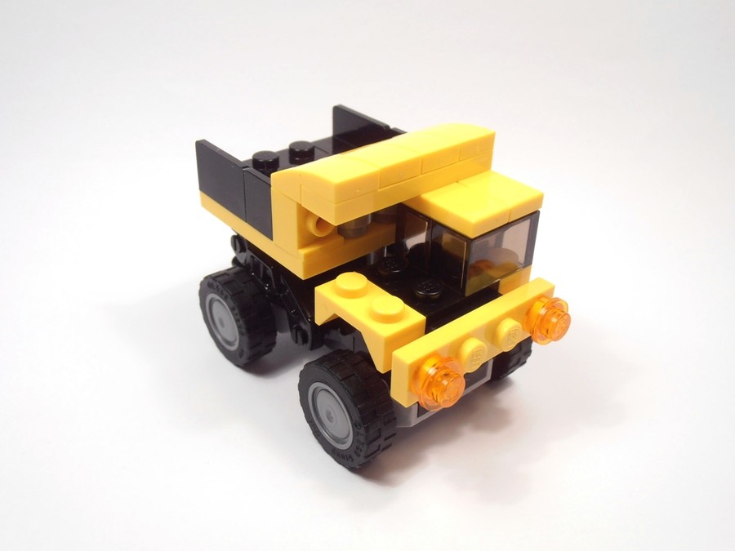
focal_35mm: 37
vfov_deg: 38.7
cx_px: 368
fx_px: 786
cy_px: 276
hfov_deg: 50.1
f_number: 3.9
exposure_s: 1/60
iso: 80
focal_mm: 6.61
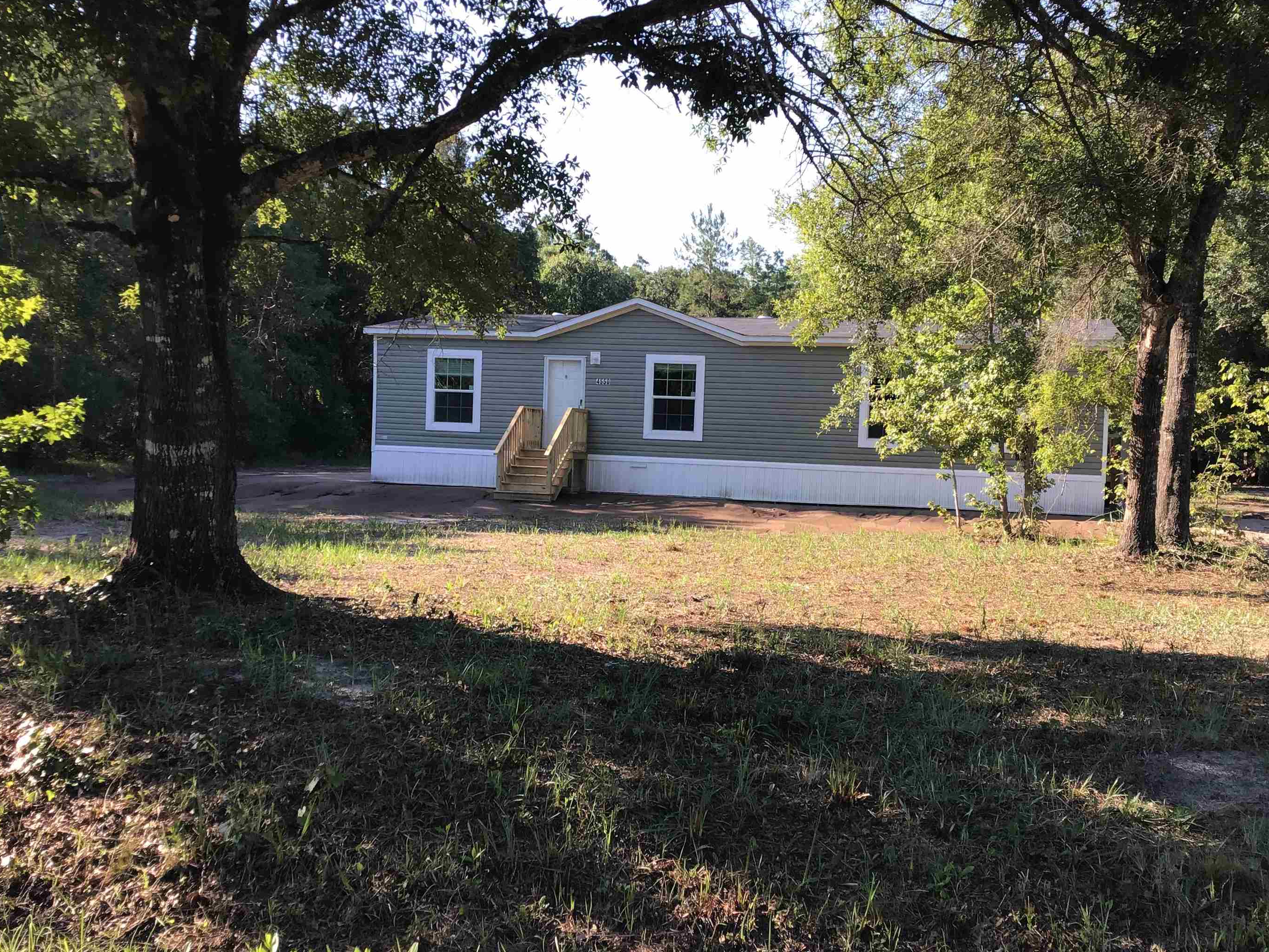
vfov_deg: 40.7
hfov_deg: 52.6
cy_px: 497
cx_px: 689
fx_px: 1283
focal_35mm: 35
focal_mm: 3.3
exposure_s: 1/228
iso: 25
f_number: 2.4
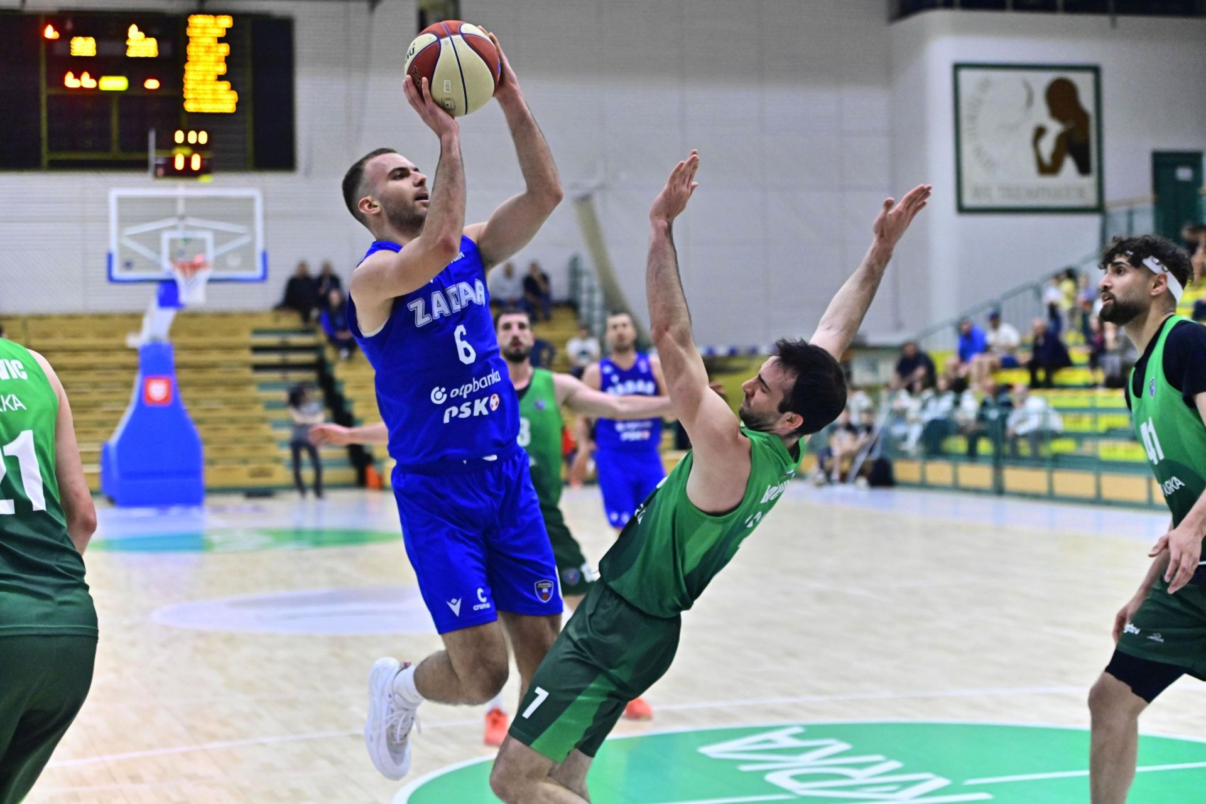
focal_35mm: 70
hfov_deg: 28.8
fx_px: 2345
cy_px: 402
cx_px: 603
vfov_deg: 19.5
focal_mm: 70
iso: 3200
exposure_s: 1/1000
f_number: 2.8
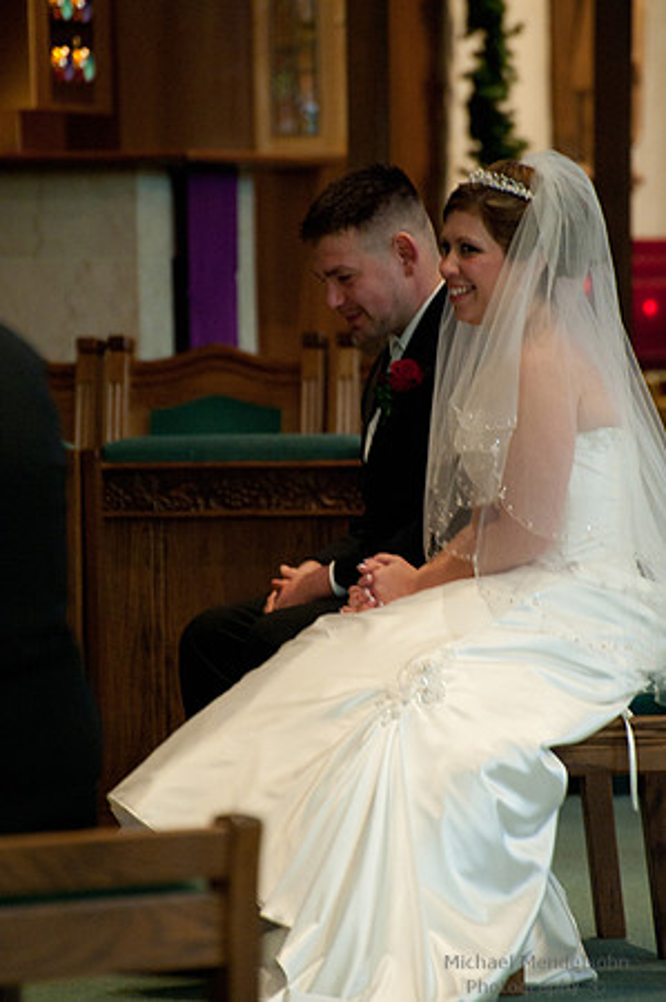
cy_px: 501
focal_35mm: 300
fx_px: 8344
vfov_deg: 6.9
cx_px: 333
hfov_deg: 4.6
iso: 4000
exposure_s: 1/60
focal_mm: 300
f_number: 6.3
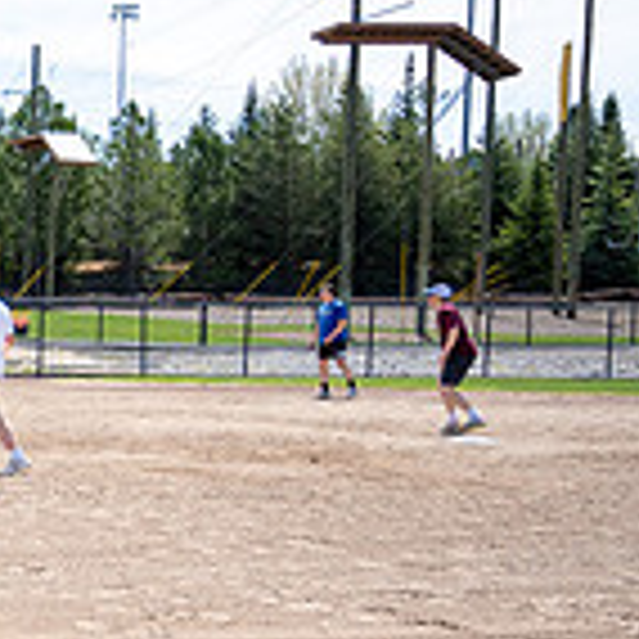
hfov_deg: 15.4
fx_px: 1942
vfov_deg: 18.5
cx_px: -587
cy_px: 506
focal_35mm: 93
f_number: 4
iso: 125
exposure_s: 1/1250
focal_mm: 25.5
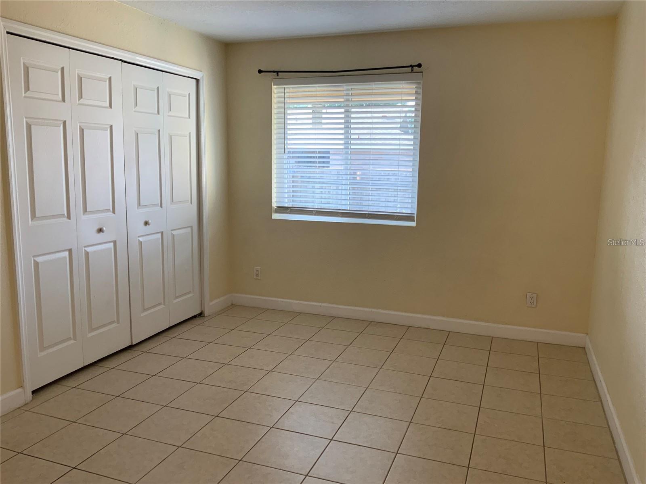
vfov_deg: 48.2
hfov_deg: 61.7
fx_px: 541
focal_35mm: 29
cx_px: 323
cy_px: 242
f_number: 1.8
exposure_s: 1/60
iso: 64
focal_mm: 3
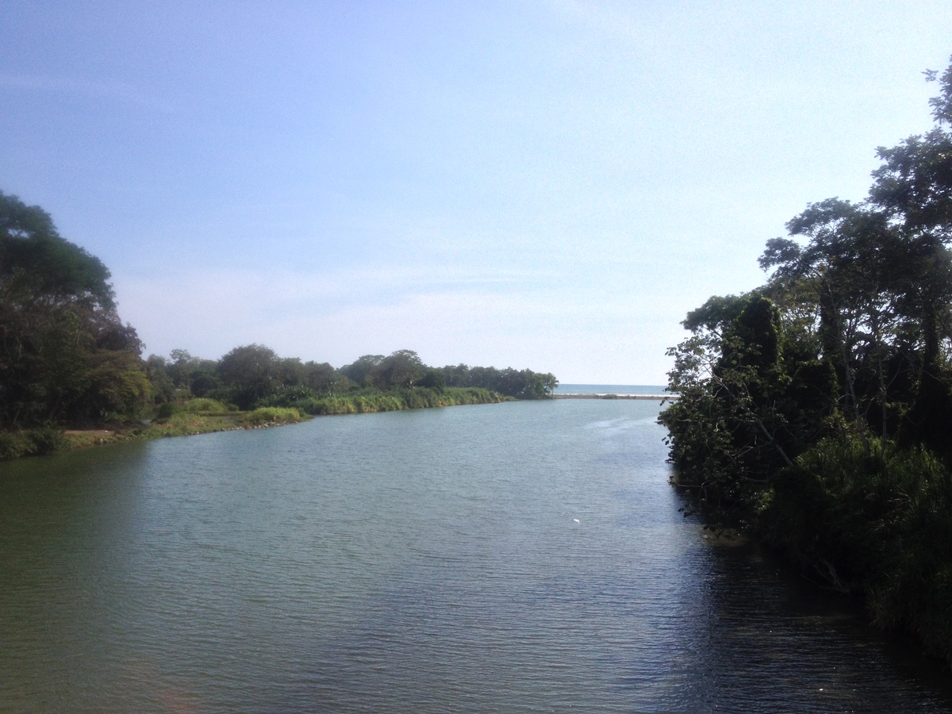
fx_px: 963
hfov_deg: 52.6
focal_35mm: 35
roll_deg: -0.6
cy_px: 357
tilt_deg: -0.8
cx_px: 476
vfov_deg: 40.7
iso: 50
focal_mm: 4.28
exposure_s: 1/3690
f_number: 2.4
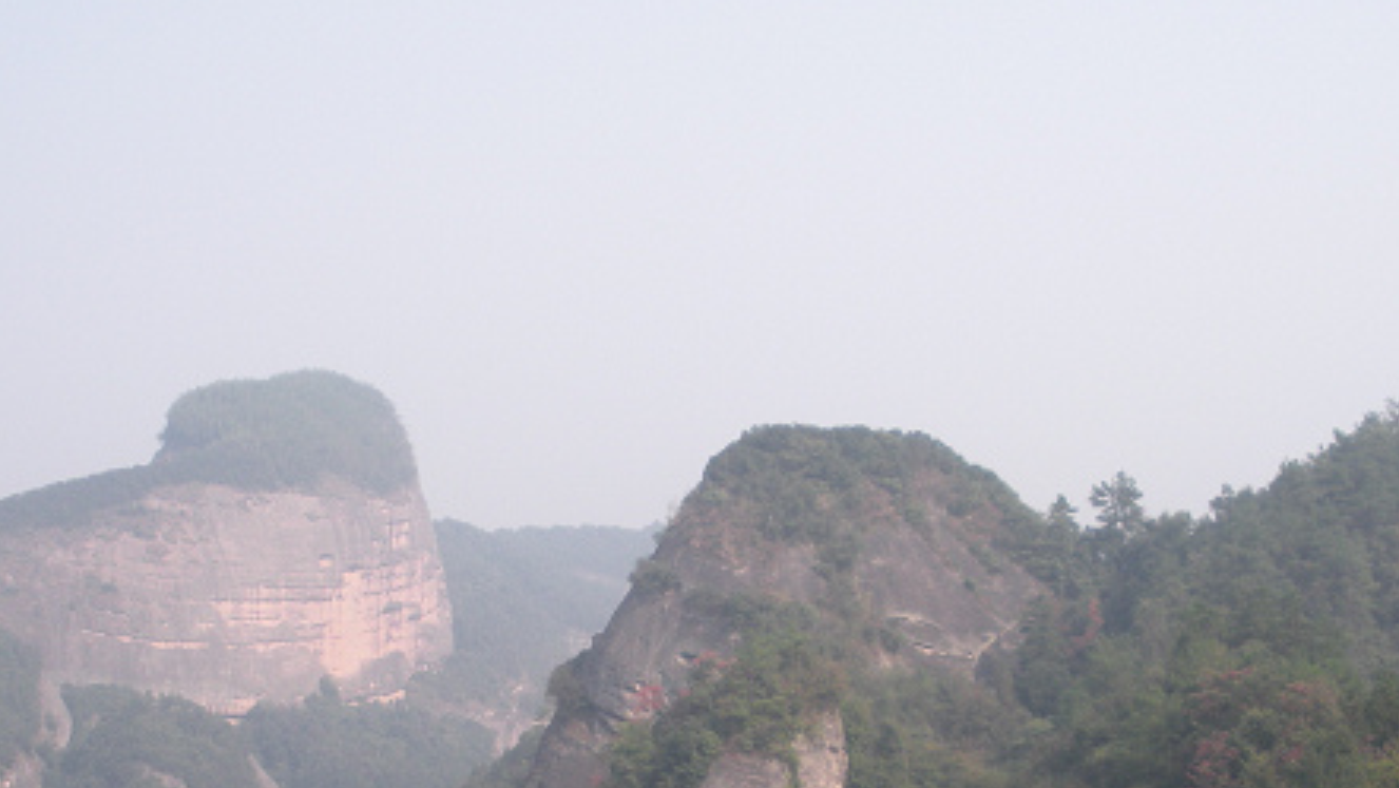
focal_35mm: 71
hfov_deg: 29.7
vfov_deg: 16.7
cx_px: 700
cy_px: 763
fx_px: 2635
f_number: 3.5
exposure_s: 1/352
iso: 64
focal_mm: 6.3
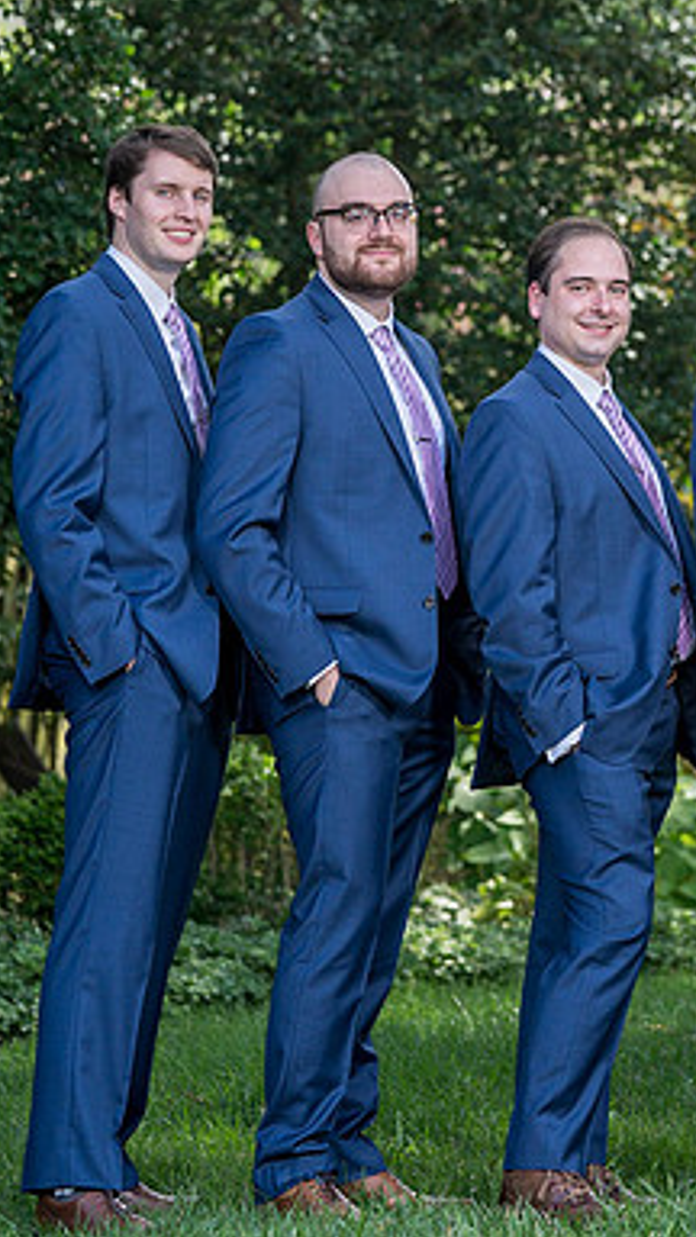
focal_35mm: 164
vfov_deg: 13.1
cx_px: 749
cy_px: 593
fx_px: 5381
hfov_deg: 7.4
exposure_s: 1/200
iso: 100
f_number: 4
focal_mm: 96
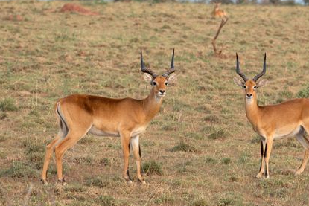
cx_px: 186
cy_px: 94
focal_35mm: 233
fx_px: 2001
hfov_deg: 8.8
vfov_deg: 5.9
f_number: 7.1
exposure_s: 1/125
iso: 200
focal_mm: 189
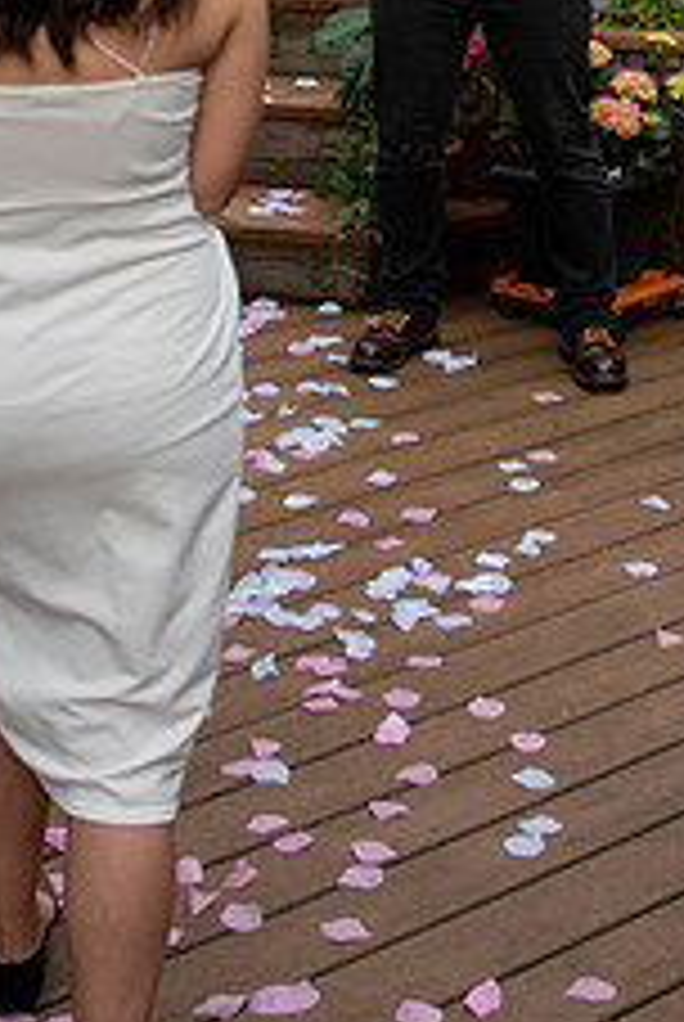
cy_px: 64
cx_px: 367
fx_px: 2614
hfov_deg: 14.9
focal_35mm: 92
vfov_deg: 21.5
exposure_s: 1/200
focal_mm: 24
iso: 100
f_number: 4
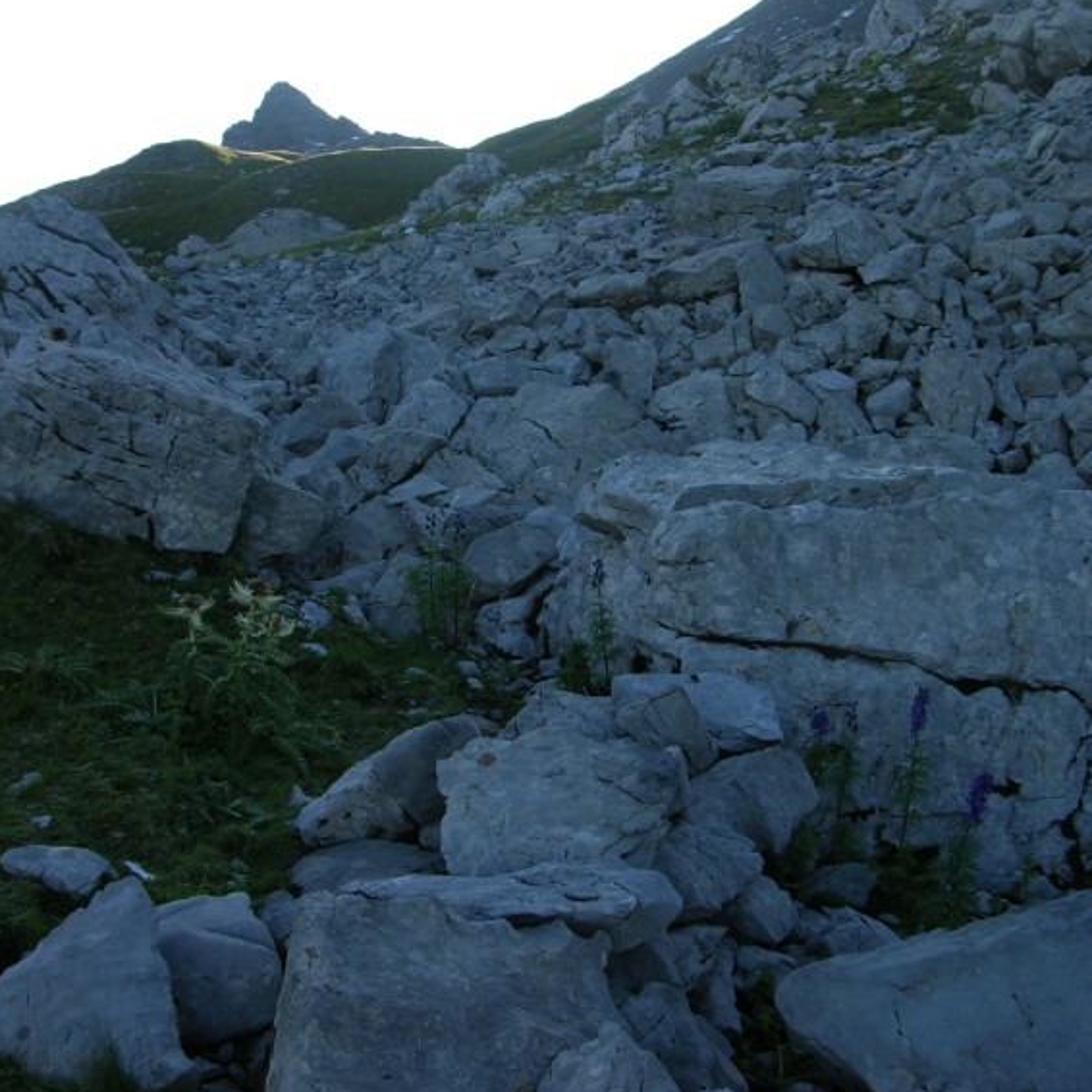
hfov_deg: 40.0
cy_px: 482
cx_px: 552
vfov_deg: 40.0
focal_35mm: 42
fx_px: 1499
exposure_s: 1/120
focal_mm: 8.9
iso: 50
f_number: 4.5
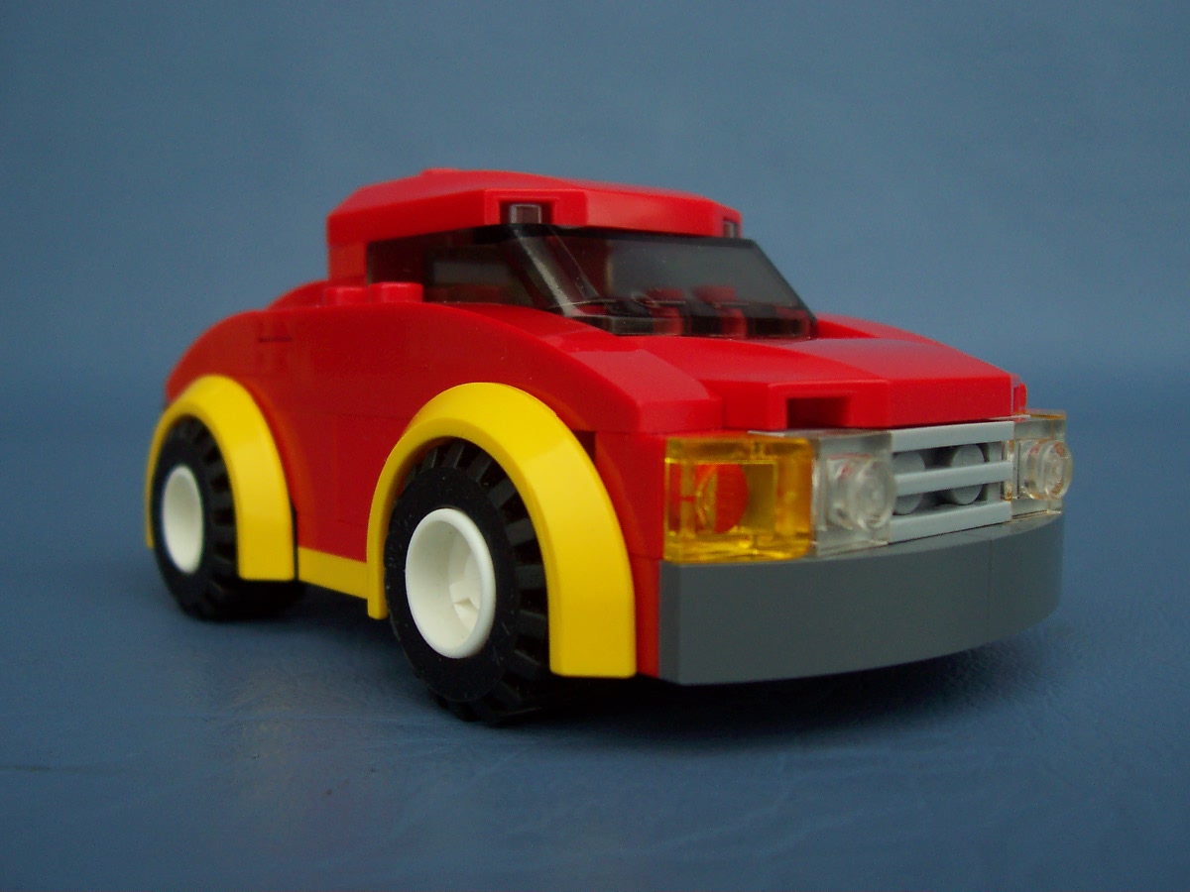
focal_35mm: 37
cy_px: 446
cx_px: 595
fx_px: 1272
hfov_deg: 50.1
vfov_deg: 38.7
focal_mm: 5.6
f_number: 2.8
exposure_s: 1/180
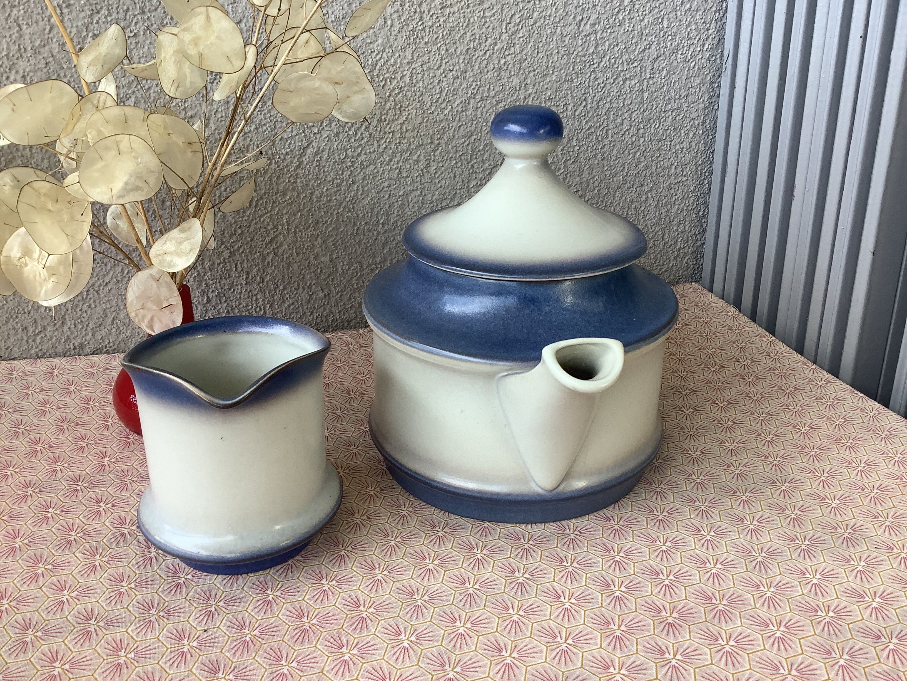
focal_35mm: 31
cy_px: 340
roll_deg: +1.1
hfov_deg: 58.4
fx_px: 812
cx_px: 454
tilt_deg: -23.0
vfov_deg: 45.4
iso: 32
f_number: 2.4
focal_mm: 3.3
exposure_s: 1/100
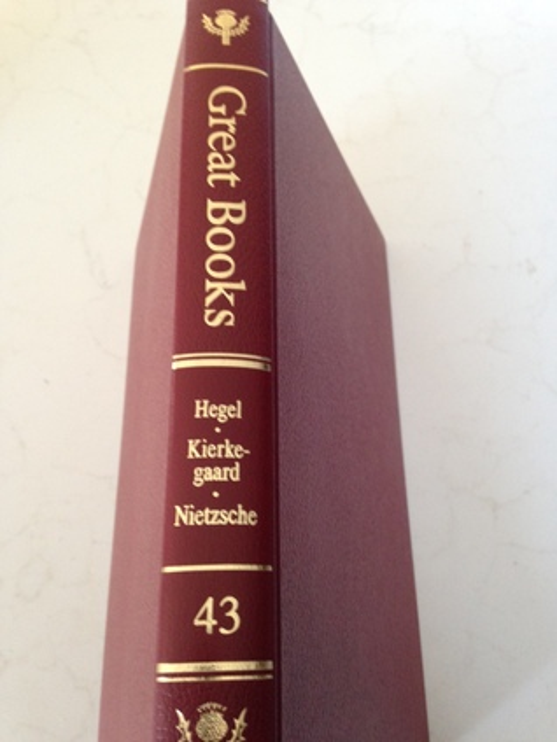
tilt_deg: -65.9
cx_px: 278
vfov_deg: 55.4
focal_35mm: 33
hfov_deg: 42.9
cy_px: 371
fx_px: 708
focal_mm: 4.12
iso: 160
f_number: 2.4
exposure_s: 1/20
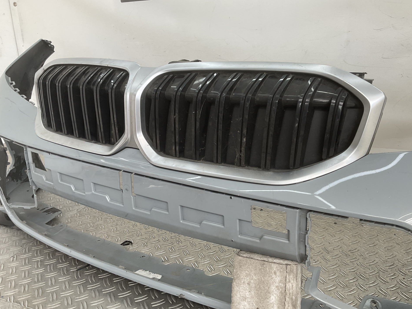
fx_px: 369
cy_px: 165
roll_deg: +1.3
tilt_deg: -22.3
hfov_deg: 58.3
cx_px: 212
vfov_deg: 45.4
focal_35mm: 31
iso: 16
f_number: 1.8
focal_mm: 3
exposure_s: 1/131
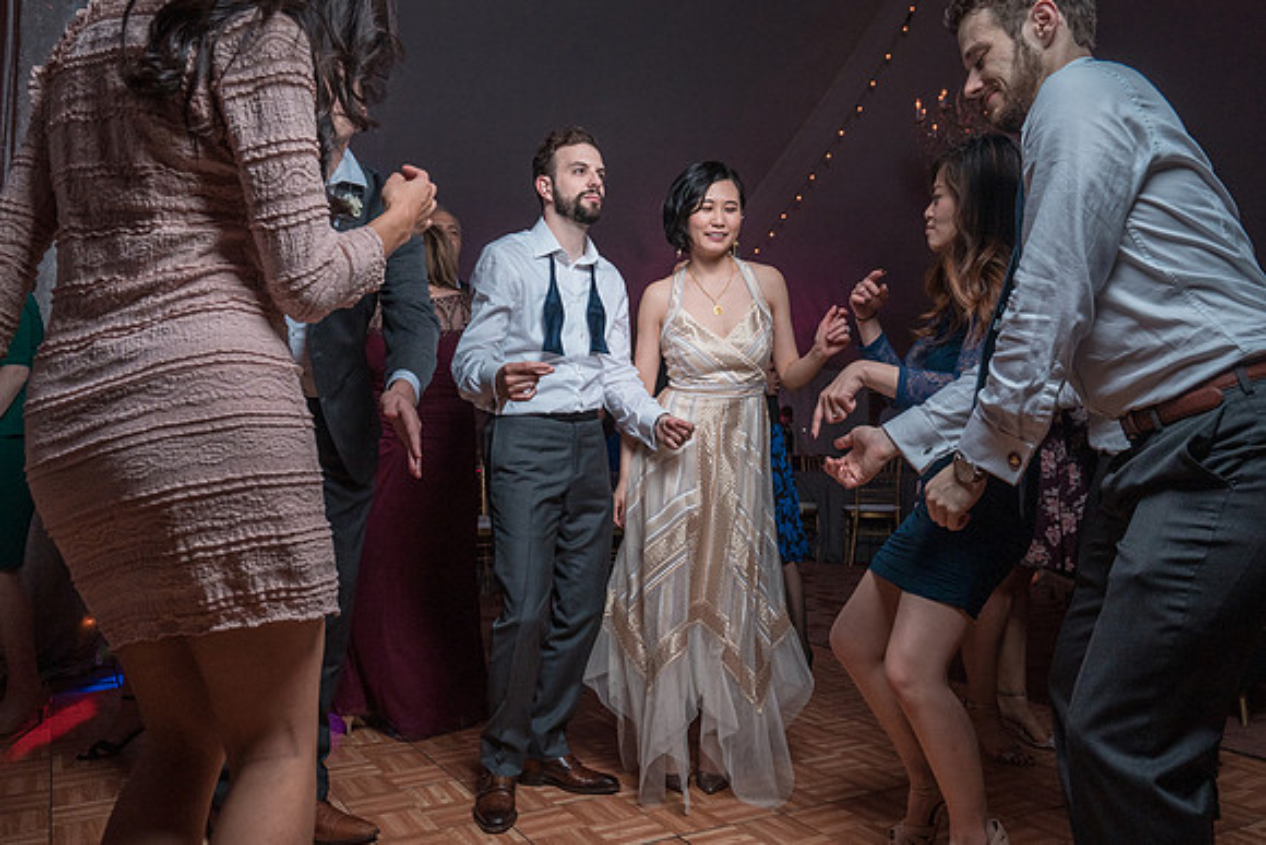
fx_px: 952
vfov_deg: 47.9
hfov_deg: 67.2
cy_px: 434
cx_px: 652
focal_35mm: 27
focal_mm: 25
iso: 2000
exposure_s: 1/200
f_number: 5.6
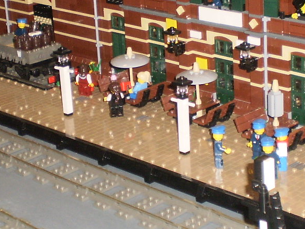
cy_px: 52
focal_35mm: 98
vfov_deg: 15.0
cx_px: 177
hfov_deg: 20.0
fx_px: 863
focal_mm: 6.3
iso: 125
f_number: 3.1
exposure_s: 1/30
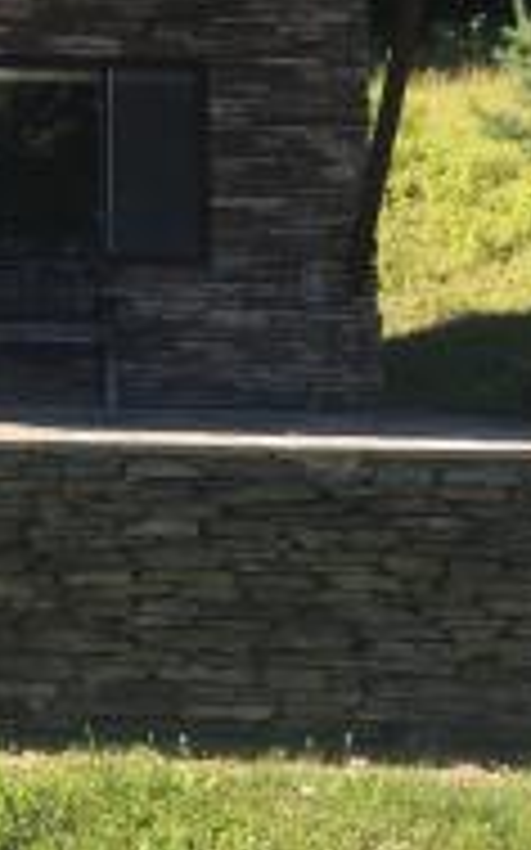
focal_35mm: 78
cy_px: 67
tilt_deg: +8.9
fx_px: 1807
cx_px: -180
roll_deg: -0.3
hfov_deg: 15.8
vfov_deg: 25.6
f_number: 2.2
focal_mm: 4.15
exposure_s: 1/392
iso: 25
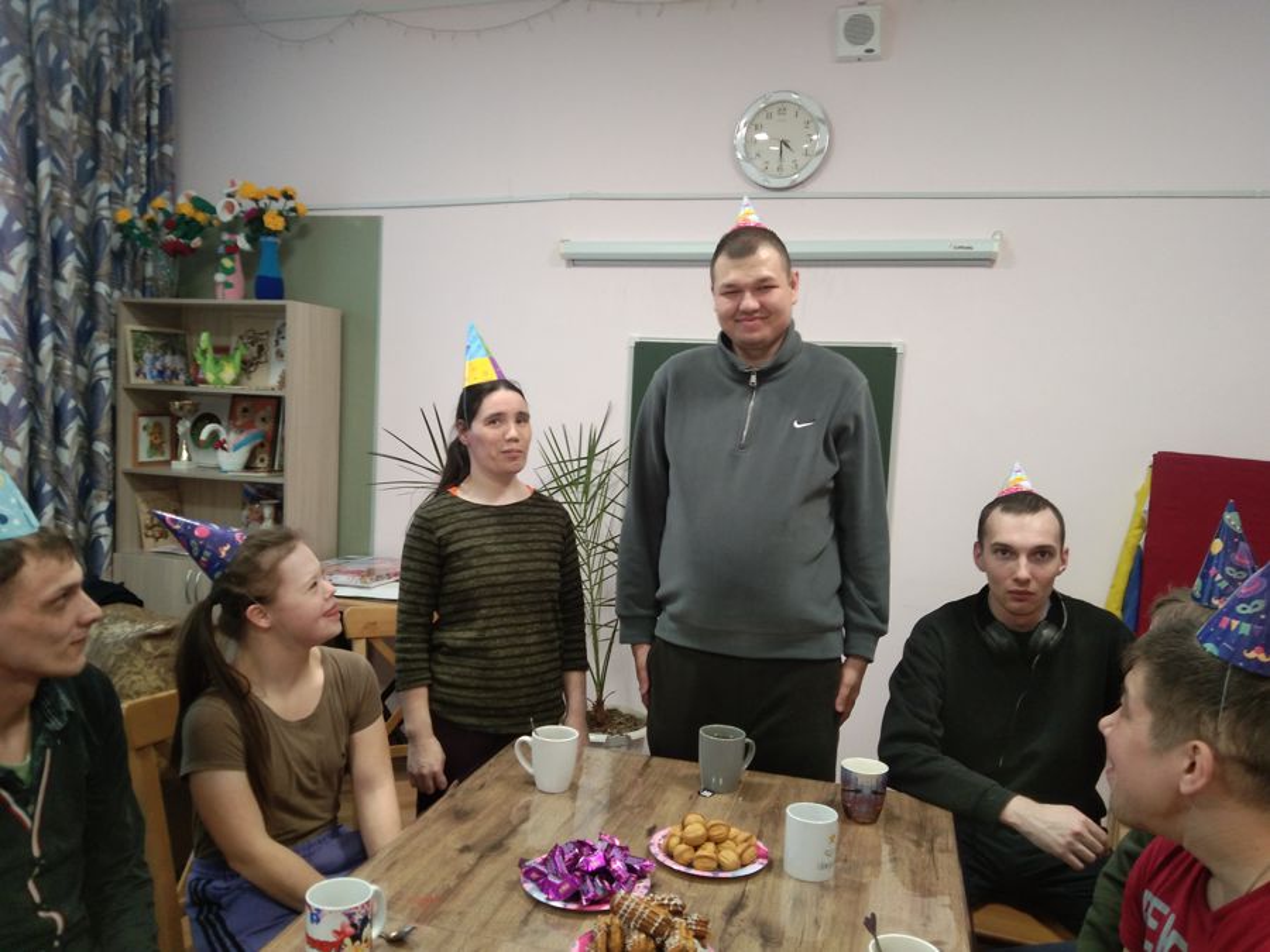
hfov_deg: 60.0
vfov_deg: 46.8
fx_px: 1101
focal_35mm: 30
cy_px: 476
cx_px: 635
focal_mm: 3.65
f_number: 2.2
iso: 281
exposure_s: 1/33
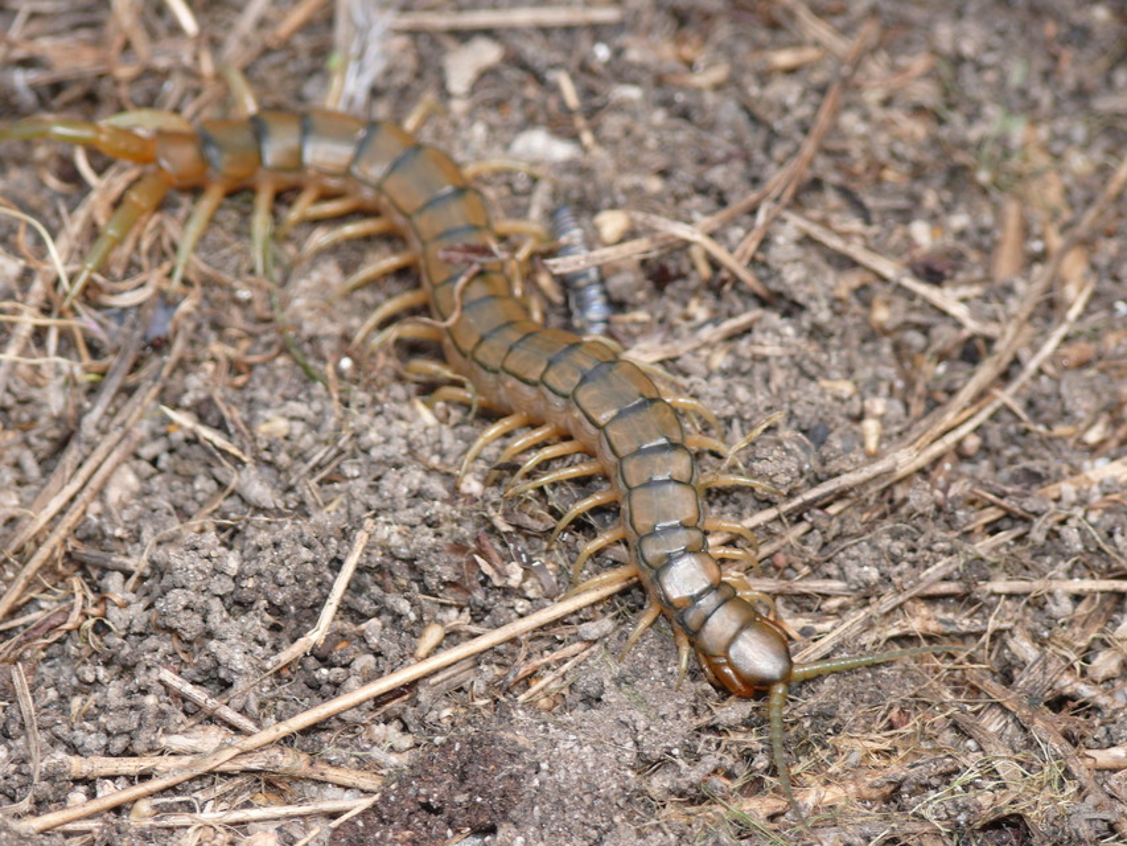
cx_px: 564
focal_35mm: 175
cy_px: 423
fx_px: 5698
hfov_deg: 11.3
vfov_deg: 8.5
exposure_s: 1/200
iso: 100
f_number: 4.5
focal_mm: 37
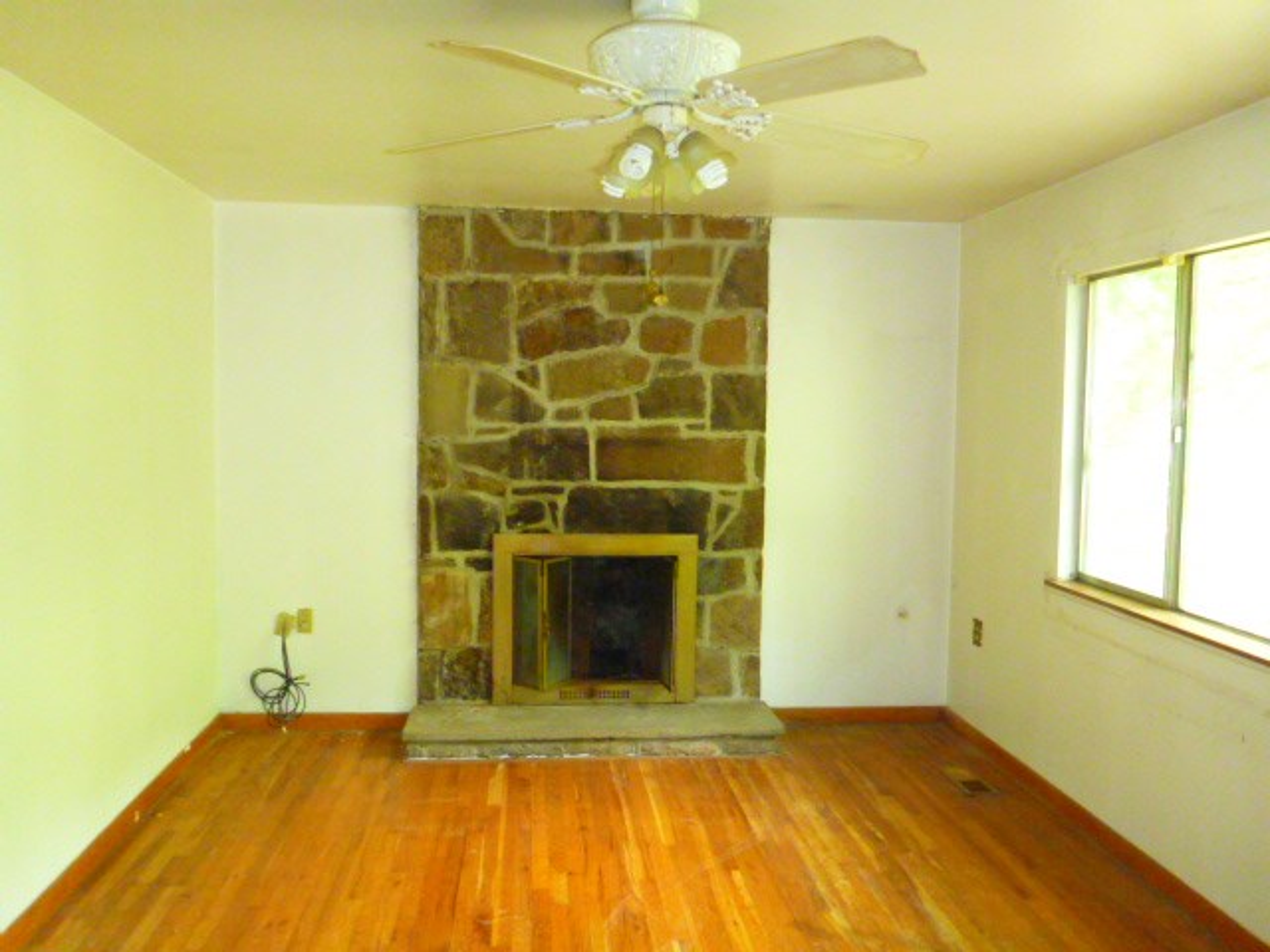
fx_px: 1027
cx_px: 635
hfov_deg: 63.4
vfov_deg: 49.7
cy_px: 476
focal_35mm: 28
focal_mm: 4.9
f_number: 3.3
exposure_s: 1/15
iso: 800
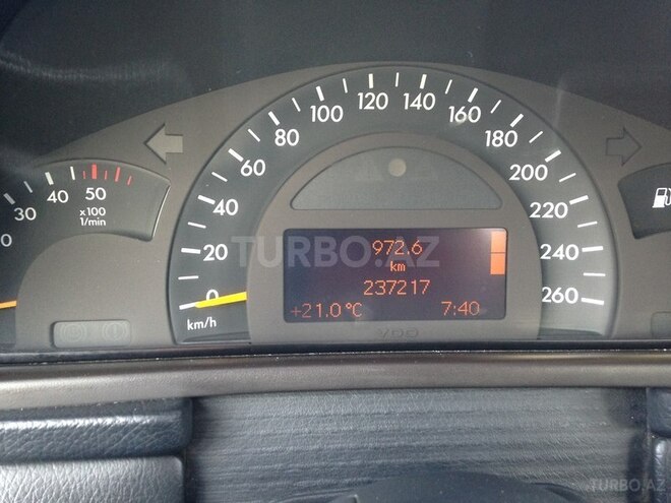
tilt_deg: -17.3
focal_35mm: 33
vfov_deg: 42.9
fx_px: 640
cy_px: 252
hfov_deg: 55.4
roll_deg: -1.5
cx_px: 336
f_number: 2.4
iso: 160
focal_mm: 4.12
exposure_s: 1/20
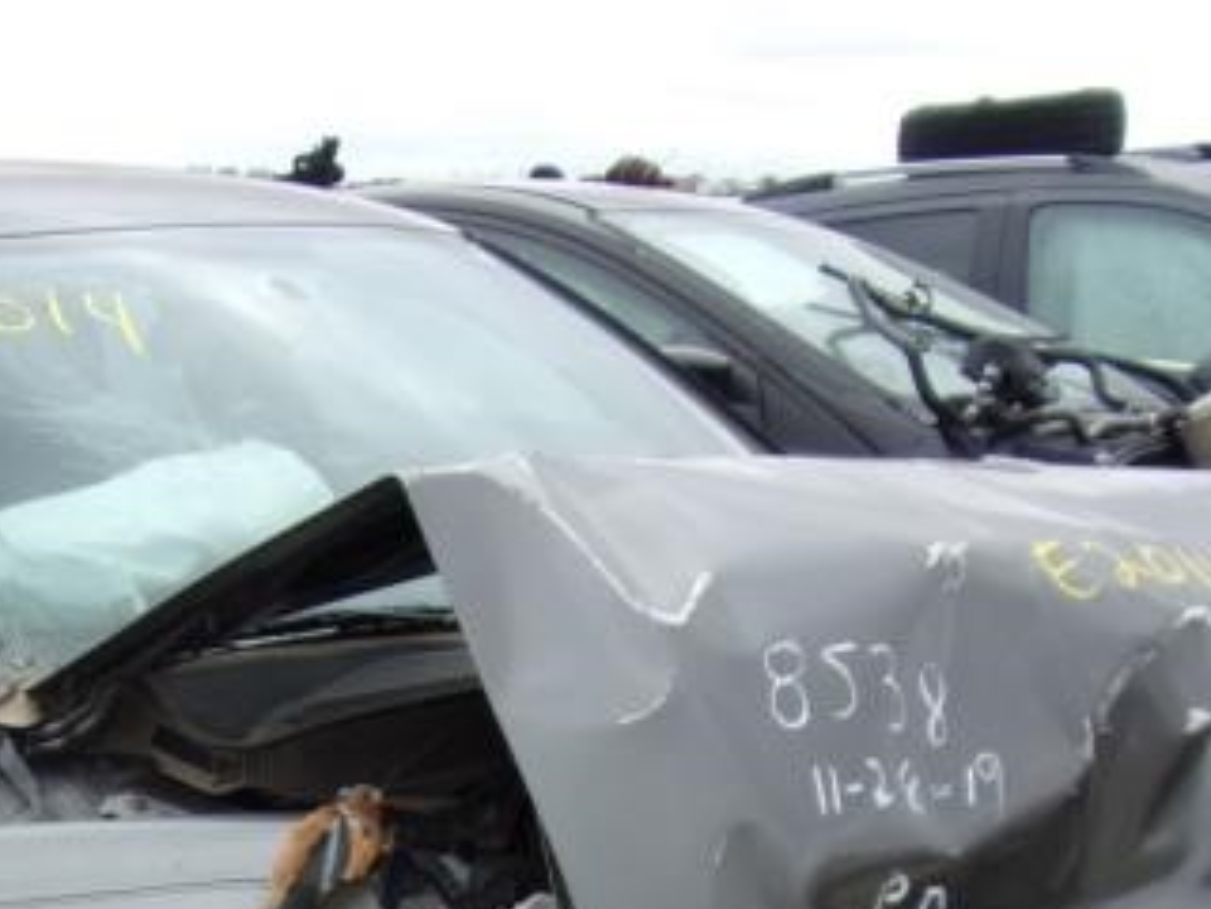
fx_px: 2099
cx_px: 363
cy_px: 1132
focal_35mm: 60
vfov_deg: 22.3
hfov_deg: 31.8
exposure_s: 1/280
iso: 80
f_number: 3.3
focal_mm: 4.3
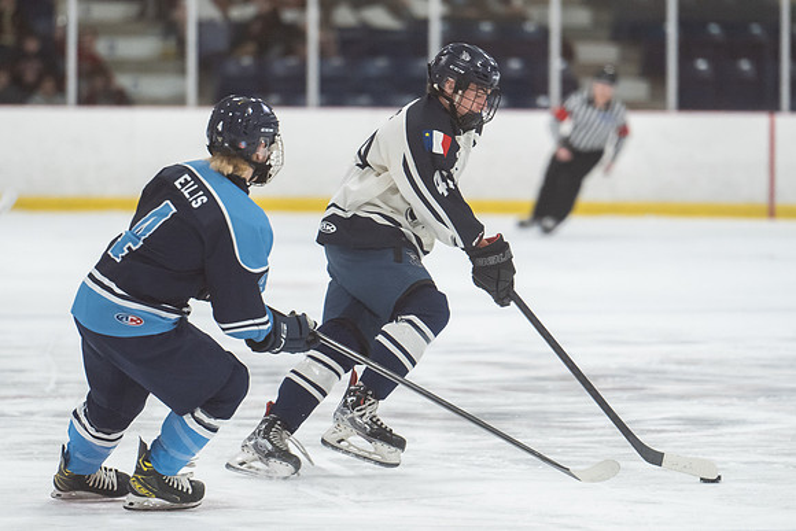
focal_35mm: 261
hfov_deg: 7.9
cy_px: 278
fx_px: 5783
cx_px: 402
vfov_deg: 5.3
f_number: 2.8
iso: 2500
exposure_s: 1/1250
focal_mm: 200
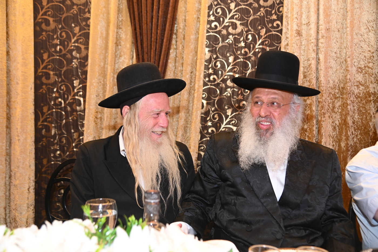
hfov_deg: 55.8
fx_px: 357
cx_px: 189
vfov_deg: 38.9
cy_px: 126
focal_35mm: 34
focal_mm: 34
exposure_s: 1/200
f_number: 4
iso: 2000
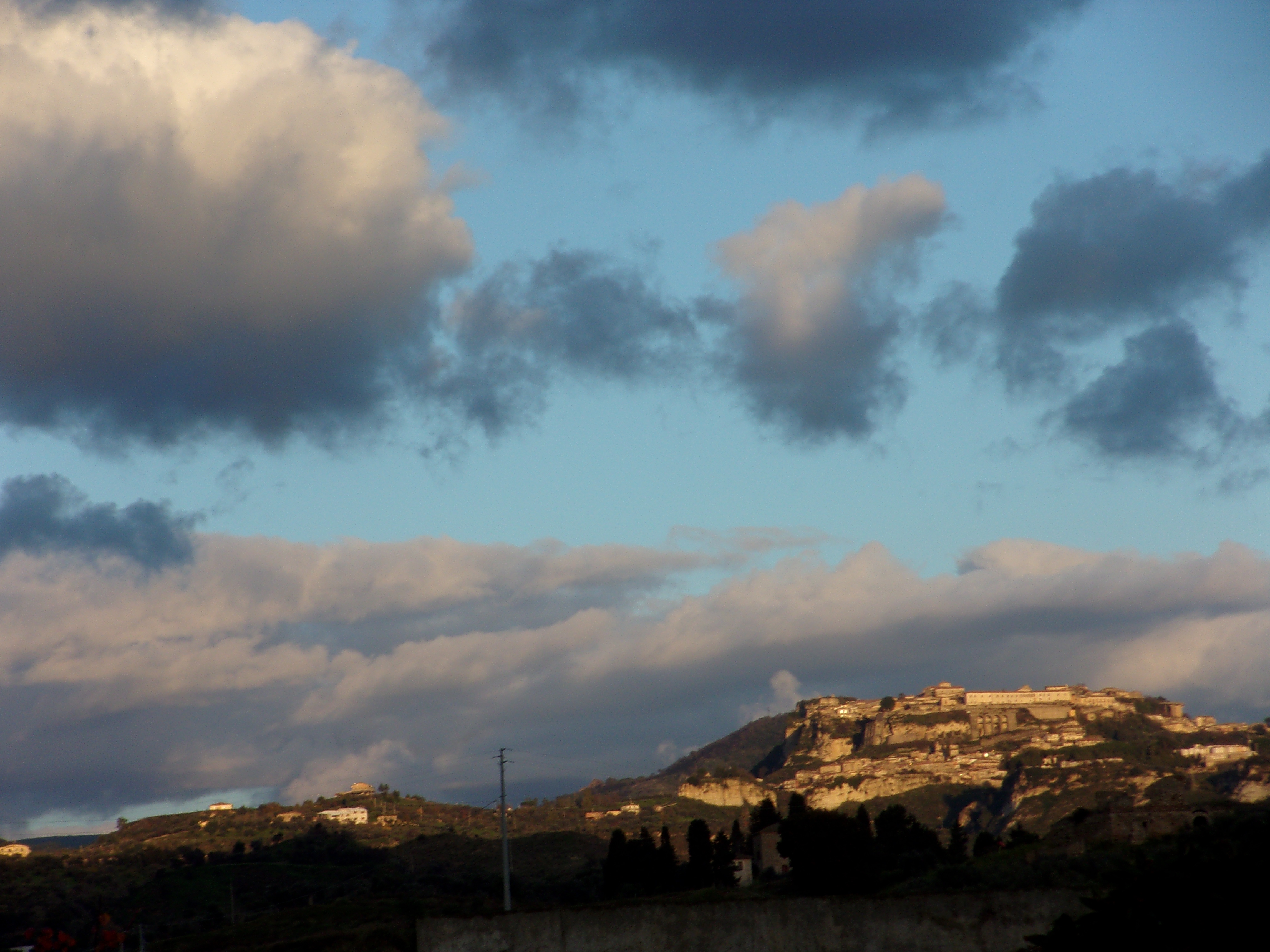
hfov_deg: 13.8
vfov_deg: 10.4
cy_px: 474
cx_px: 635
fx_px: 5246
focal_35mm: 143
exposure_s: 1/140
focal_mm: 25.5
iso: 80
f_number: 6.3
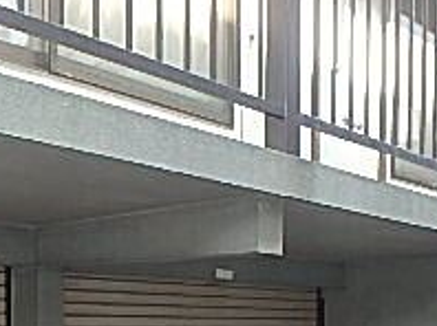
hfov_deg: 28.6
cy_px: 445
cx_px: 218
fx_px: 857
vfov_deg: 19.6
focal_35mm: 68
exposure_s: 1/125
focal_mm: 3.7
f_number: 3.5
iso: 125
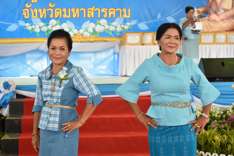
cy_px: 78
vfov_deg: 20.2
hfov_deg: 29.9
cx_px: 117
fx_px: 439
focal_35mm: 68
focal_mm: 45
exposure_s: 1/125
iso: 400
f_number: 5.6
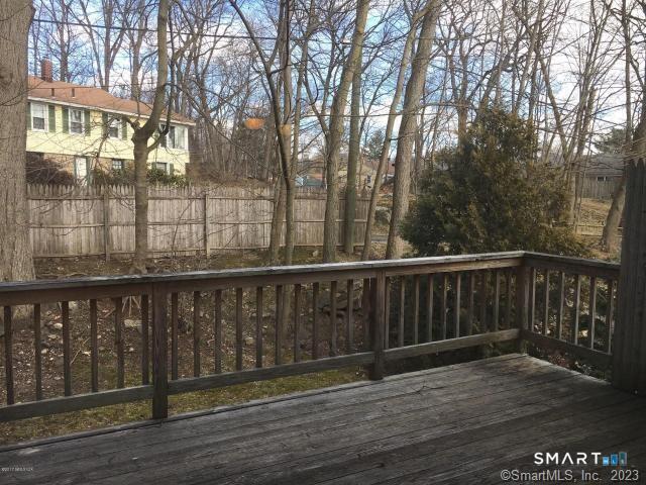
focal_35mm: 29
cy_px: 242
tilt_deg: -6.0
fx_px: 541
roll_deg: -0.9
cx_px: 323
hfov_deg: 61.7
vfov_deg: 48.2
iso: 25
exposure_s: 1/267
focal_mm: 4.15
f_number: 2.2
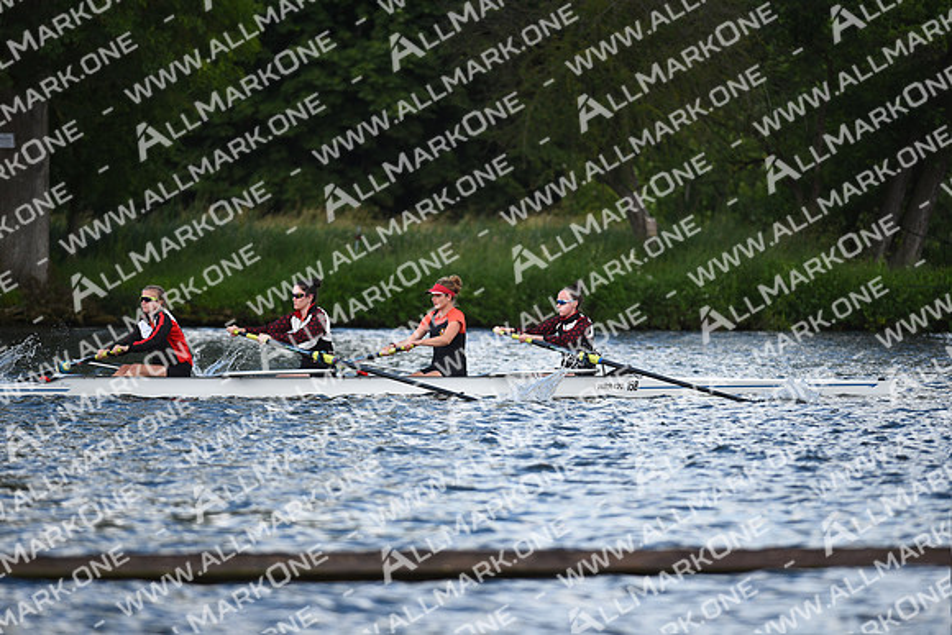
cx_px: 476
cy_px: 318
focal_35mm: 300
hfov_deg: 6.9
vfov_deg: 4.6
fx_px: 7935
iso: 320
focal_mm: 300
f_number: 4
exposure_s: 1/1600
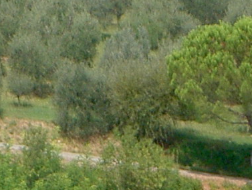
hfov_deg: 3.2
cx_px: -55
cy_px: -37
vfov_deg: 2.4
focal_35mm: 614
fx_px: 4471
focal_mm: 16.8
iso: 50
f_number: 4.9
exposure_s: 1/320
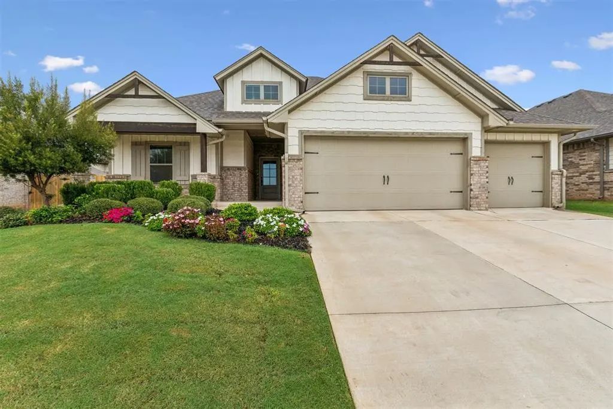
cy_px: 204
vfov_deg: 77.3
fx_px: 255
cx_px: 306
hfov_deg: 100.4
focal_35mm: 15
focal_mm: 10
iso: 500
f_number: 5.6
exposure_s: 1/800
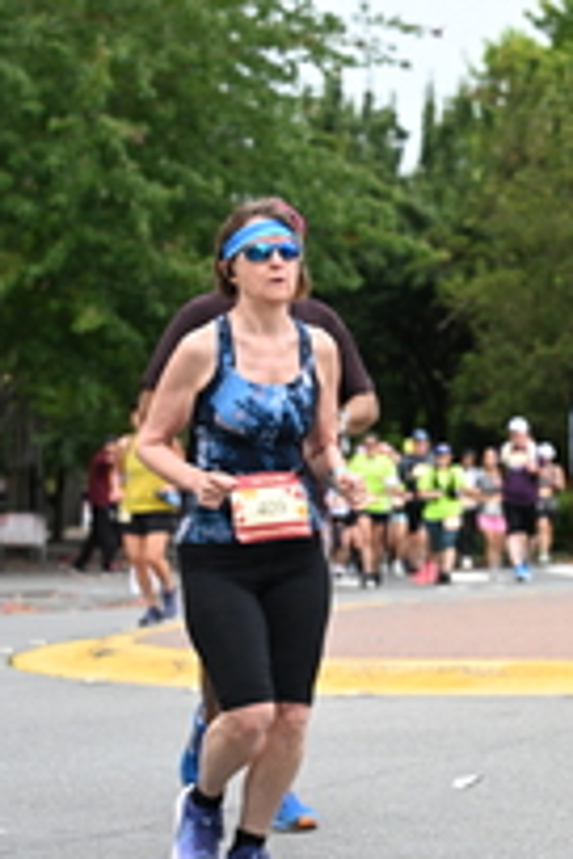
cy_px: 181
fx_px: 3151
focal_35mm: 132
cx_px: 769
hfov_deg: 10.2
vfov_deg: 15.4
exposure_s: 1/800
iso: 1600
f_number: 4
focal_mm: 49
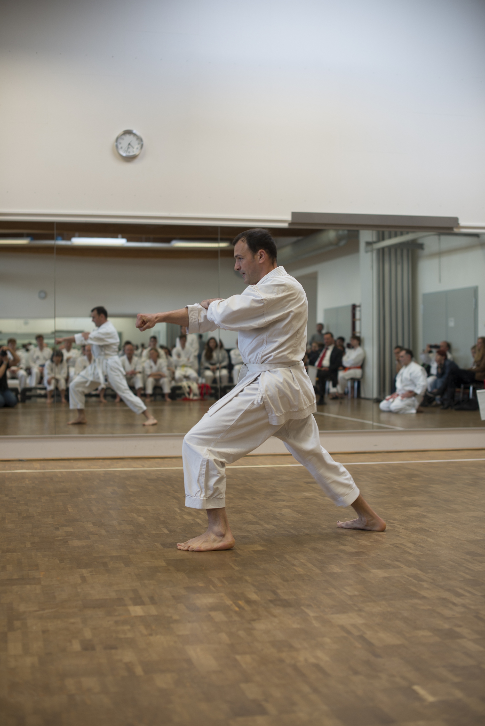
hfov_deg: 27.0
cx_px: 242
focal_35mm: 50
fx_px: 1010
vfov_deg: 39.6
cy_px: 363
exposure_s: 1/50
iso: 100
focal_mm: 50
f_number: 2.8
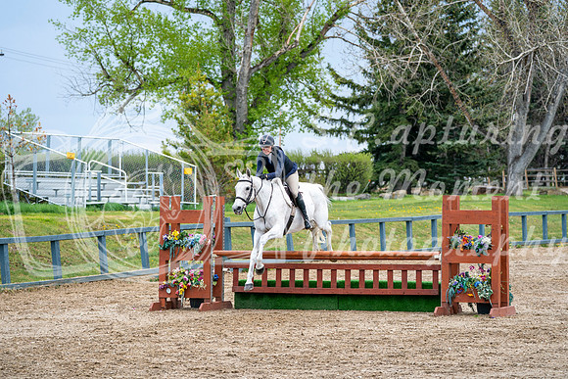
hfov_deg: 13.2
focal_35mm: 156
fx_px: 2462
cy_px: 190
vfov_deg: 8.8
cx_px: 284
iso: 500
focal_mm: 156
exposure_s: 1/1250
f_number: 5.6
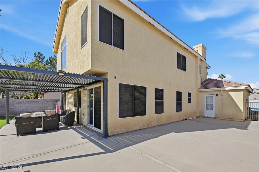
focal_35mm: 14
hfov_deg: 104.2
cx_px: 130
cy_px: 86
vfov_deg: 81.2
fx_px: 101
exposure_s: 1/800
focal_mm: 14
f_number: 9
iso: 64
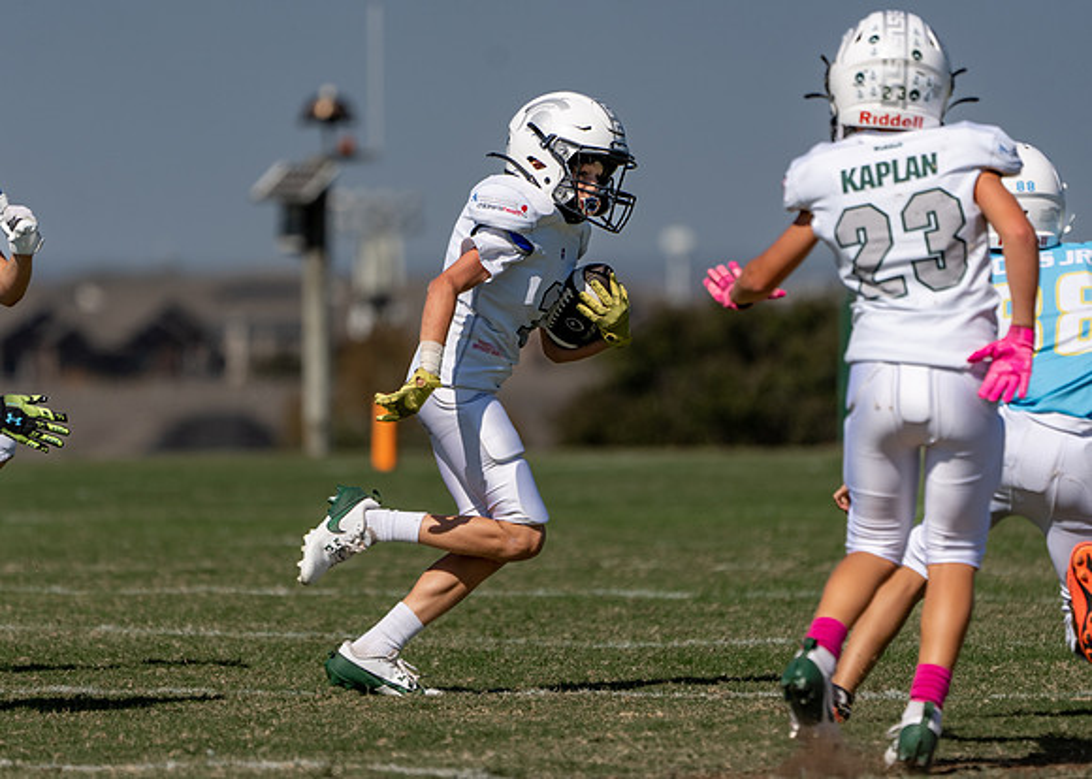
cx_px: 484
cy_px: 385
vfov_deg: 3.0
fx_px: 14704
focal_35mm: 474
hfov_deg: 4.3
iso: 100
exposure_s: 1/1600
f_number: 5.6
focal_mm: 361
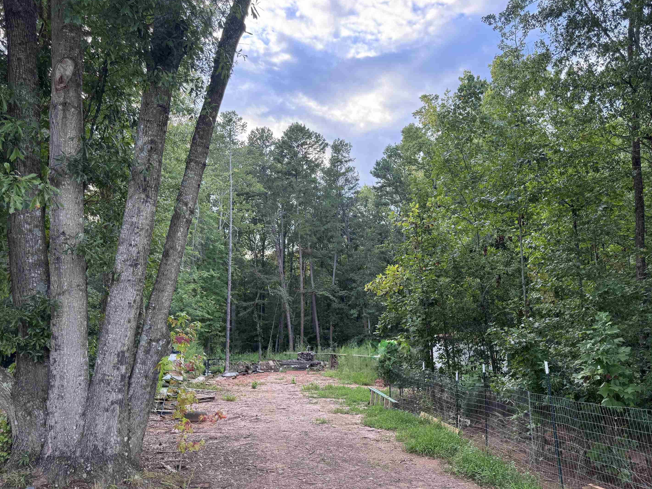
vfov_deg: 53.0
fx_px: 490
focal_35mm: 26
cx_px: 342
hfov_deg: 67.3
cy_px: 255
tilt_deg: +7.2
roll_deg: -0.4
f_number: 1.78
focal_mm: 6.76
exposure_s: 1/165
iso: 100
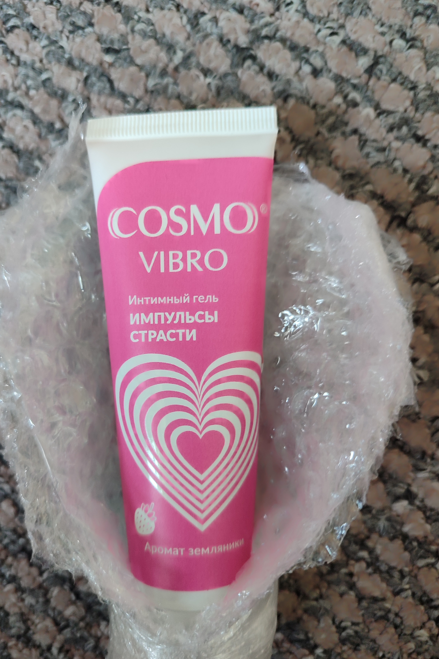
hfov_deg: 44.8
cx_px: 185
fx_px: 530
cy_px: 332
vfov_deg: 63.7
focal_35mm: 29
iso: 847
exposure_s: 1/60
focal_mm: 5.95
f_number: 1.89
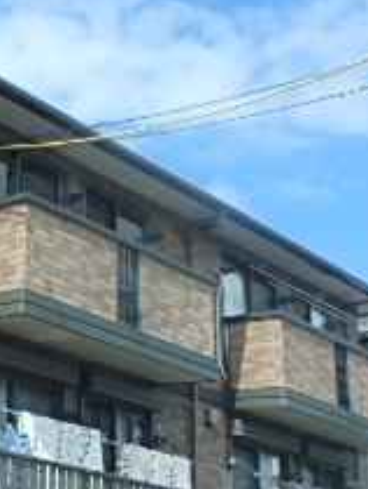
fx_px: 905
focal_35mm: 64
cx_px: -193
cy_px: 231
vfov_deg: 30.2
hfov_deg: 19.7
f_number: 6
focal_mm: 3.7
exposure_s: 1/400
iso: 125
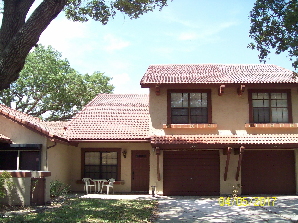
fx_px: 310
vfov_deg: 39.6
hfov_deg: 51.4
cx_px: 149
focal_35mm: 36
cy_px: 112
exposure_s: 1/521
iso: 80
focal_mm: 6
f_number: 2.7
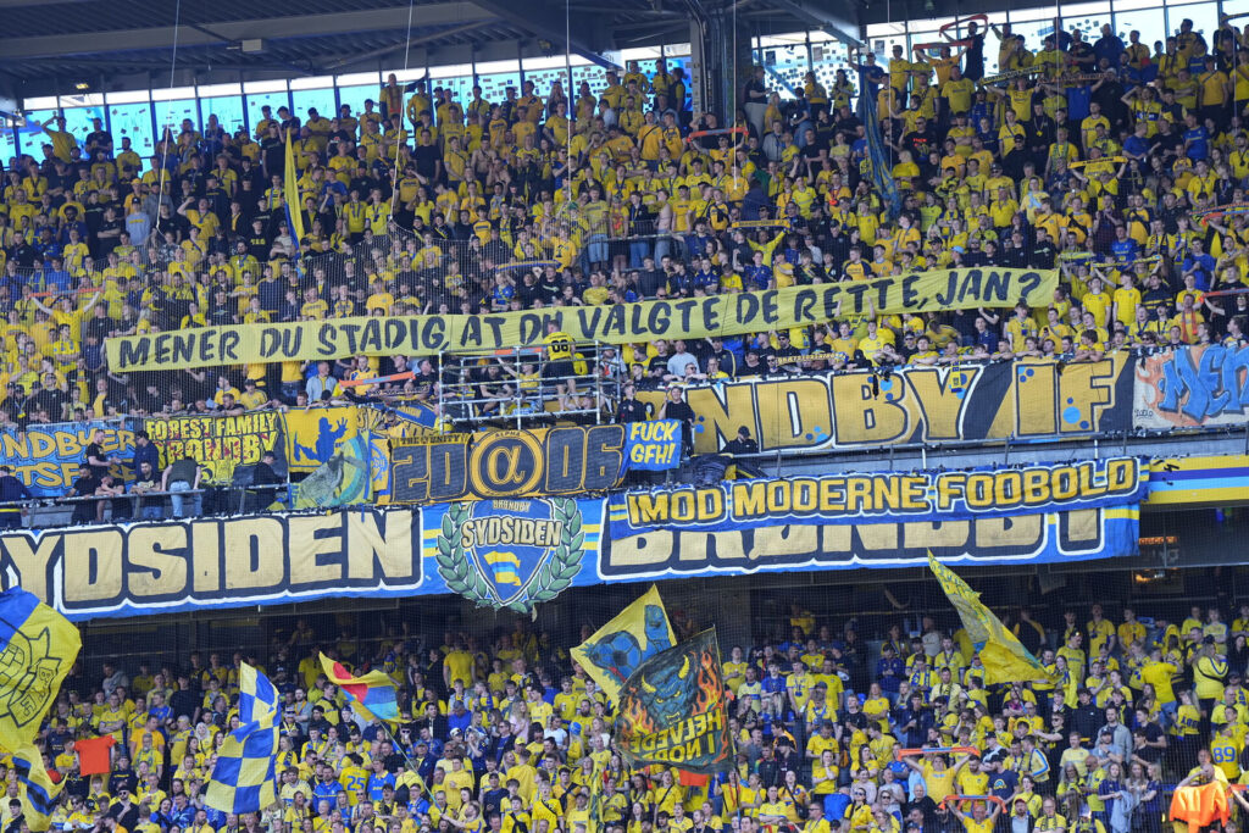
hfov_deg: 12.8
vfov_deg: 8.6
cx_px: 624
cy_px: 416
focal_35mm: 160
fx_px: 5552
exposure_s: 1/800
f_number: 2.8
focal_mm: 160
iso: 640
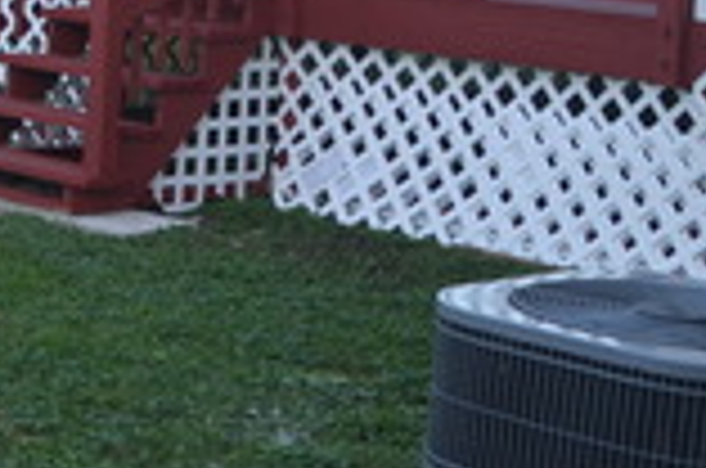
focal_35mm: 122
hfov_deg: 15.3
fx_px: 2388
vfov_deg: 11.2
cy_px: 198
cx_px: -423
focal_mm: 20
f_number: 5.6
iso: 200
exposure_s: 1/125
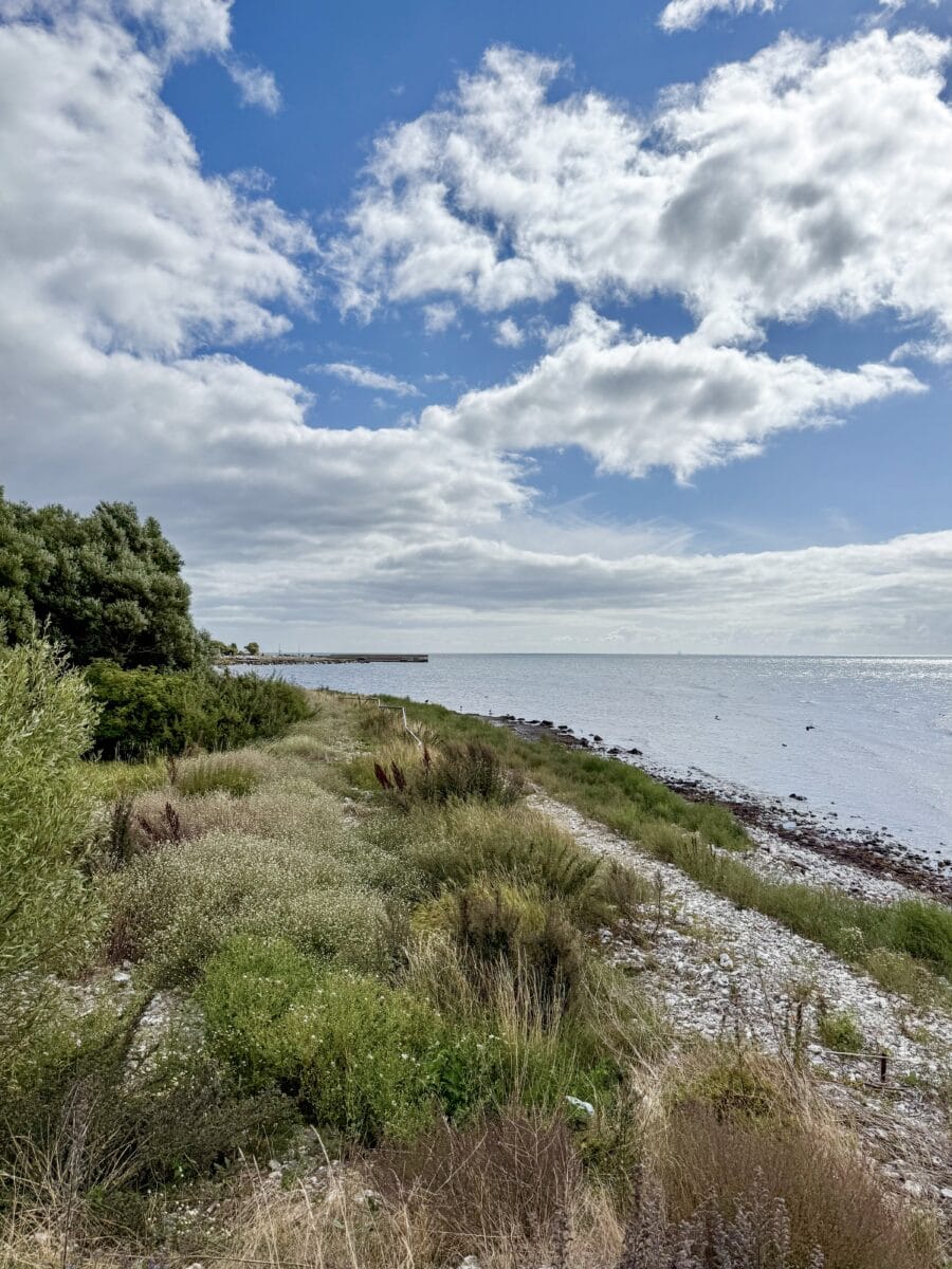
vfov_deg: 71.6
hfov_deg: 56.8
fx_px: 880
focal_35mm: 24
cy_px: 634
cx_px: 476
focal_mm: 6.76
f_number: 1.8
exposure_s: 1/14300
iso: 64
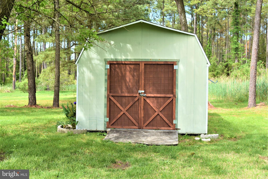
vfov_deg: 26.5
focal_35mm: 51
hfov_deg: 38.9
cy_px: 90
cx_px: 134
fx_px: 380
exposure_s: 1/250
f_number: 8
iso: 250
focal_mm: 34
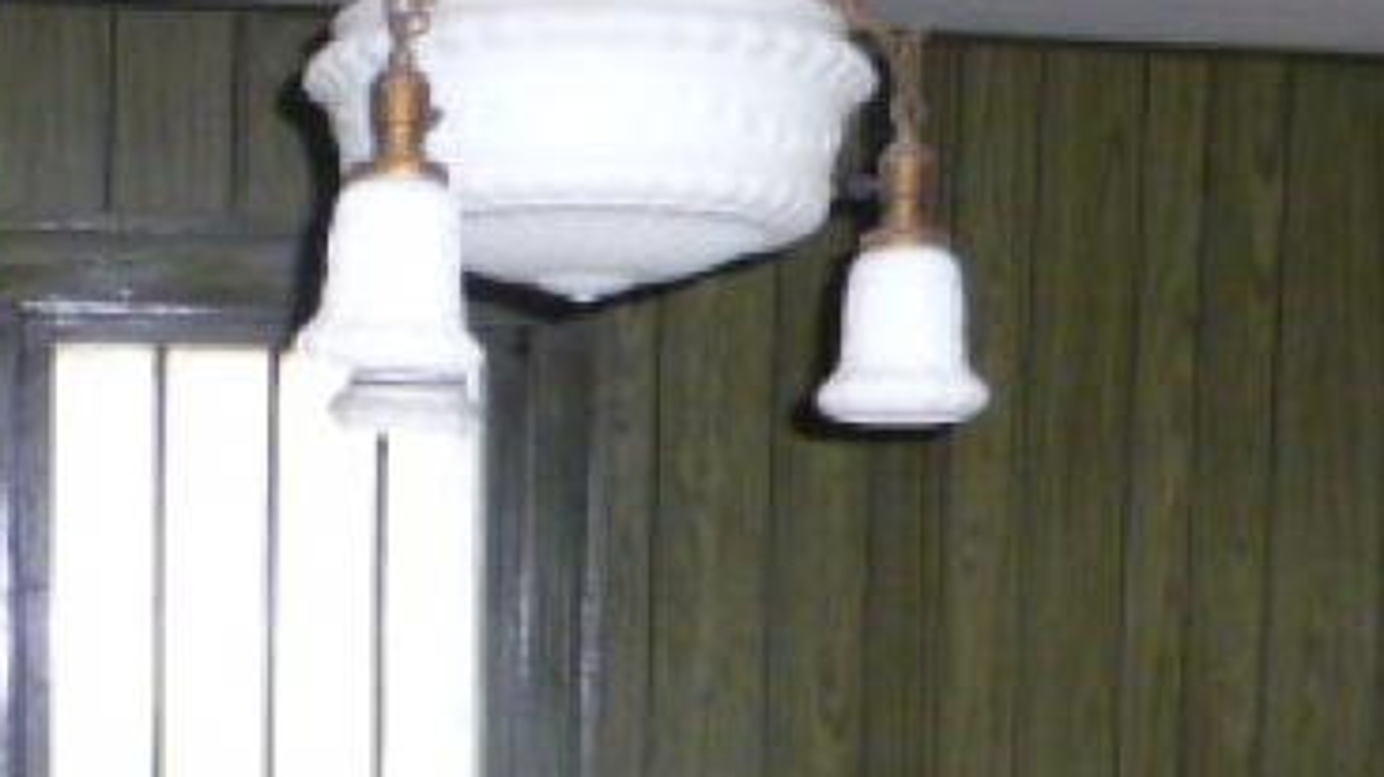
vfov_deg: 16.0
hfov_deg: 28.7
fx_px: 2678
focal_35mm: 73
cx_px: 434
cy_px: 869
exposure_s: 1/60
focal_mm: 4.3
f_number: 3.3
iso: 800
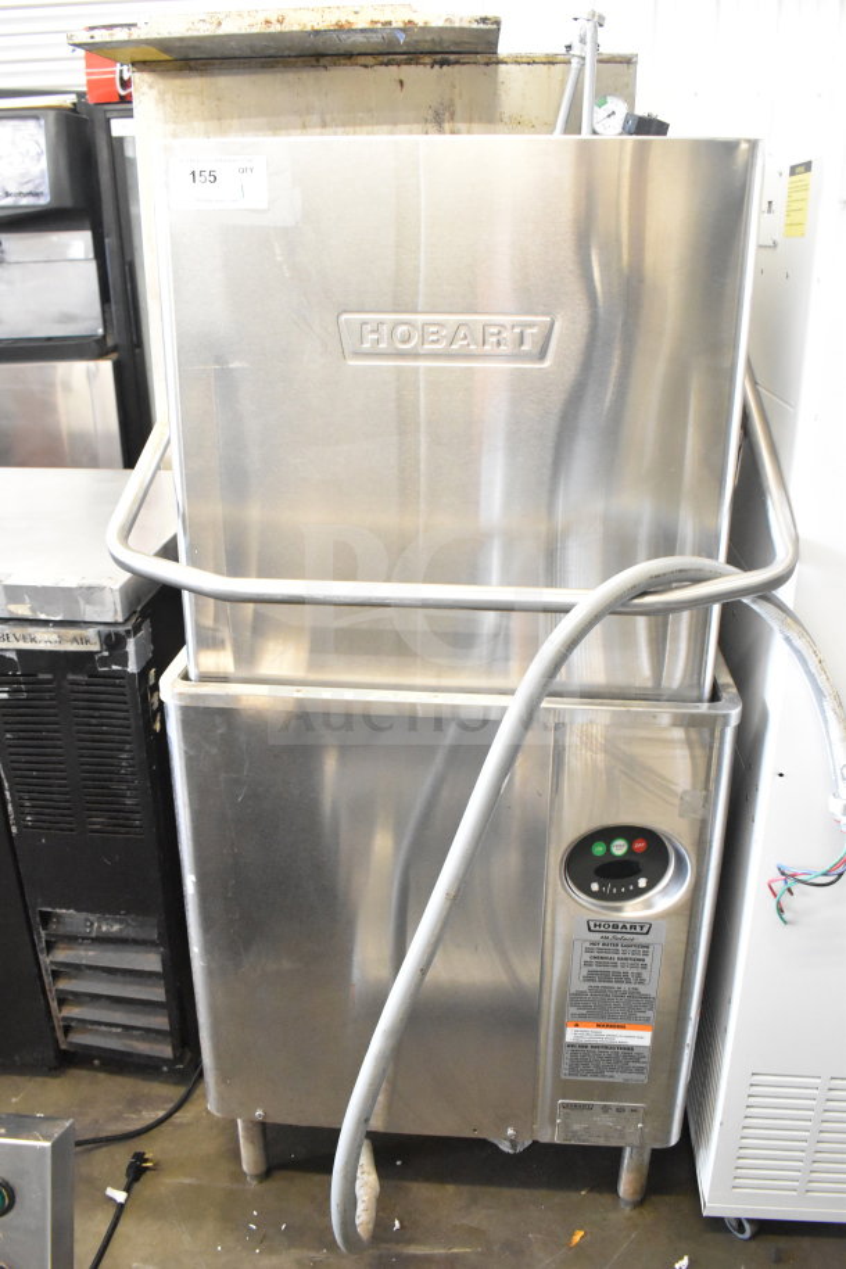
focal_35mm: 30
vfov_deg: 61.9
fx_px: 1057
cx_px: 423
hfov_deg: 43.6
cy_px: 634
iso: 6400
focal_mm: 20
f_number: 5.6
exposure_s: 1/125
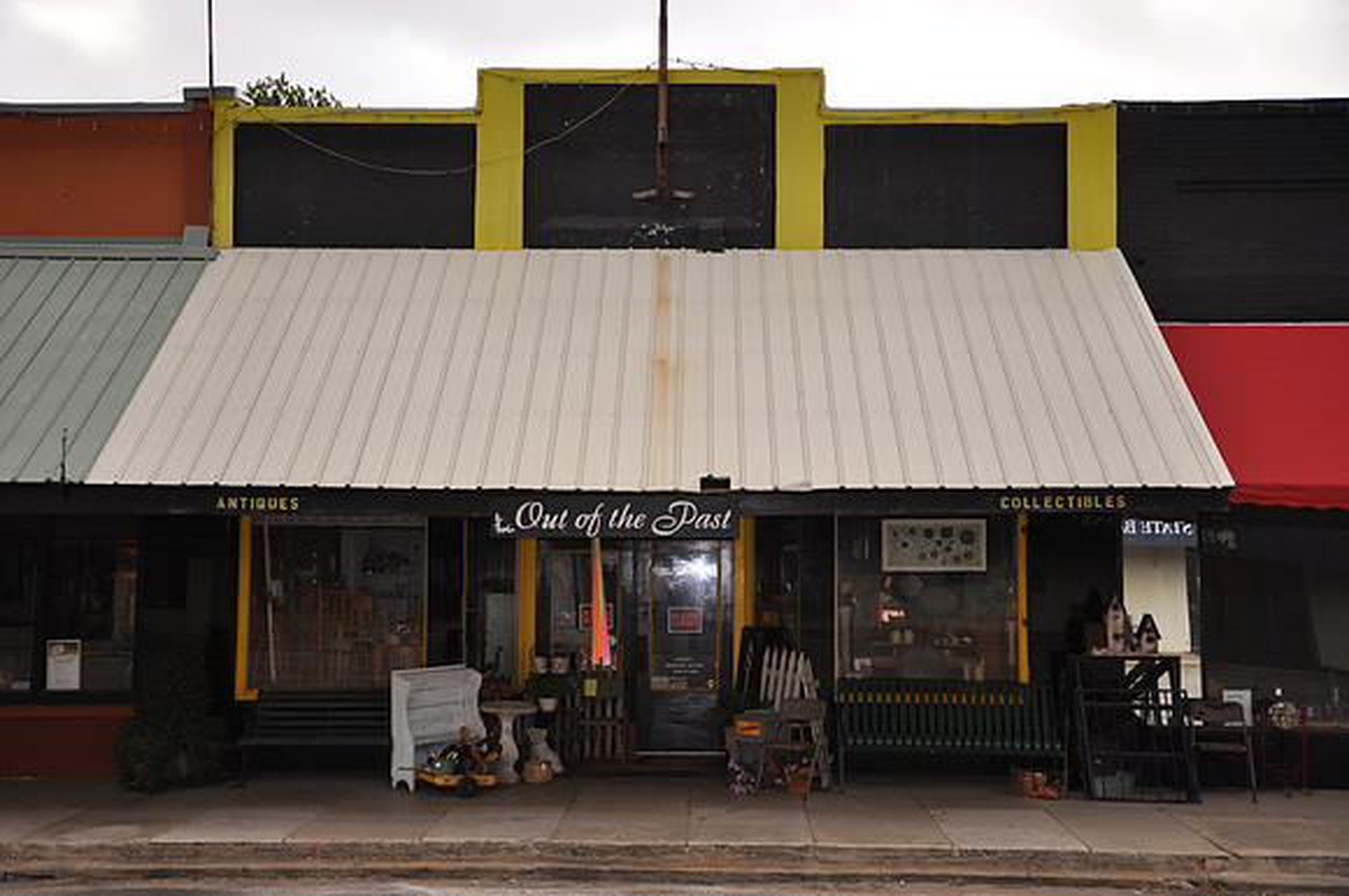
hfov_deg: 43.7
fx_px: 1684
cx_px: 674
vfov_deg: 29.8
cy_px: 448
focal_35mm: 45
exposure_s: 1/200
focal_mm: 30
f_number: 4.2
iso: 280
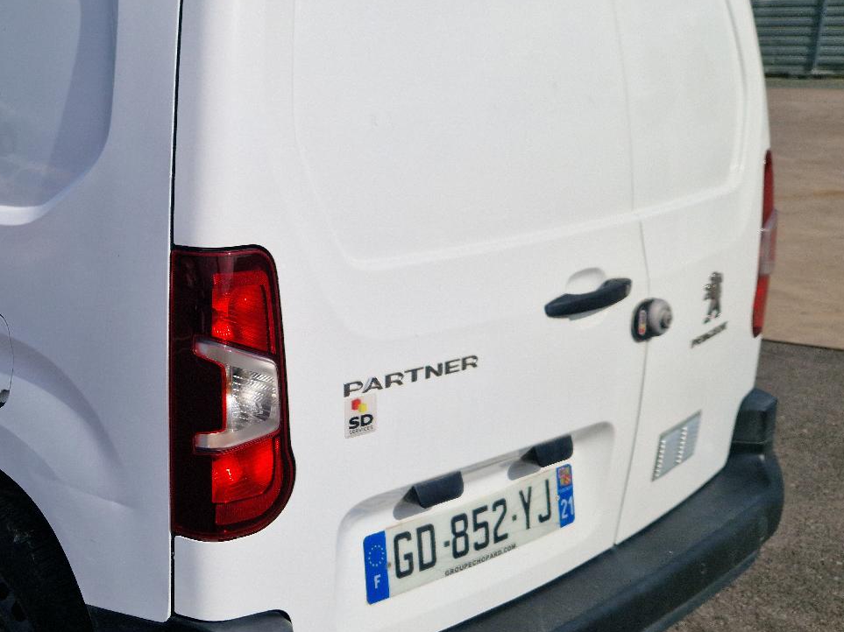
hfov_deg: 40.8
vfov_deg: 33.6
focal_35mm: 43
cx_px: 102
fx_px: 1048
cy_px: 329
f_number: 1.8
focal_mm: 5.4
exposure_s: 1/5000
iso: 50
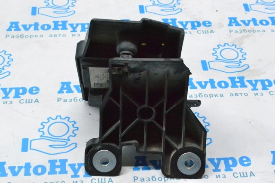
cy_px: 92
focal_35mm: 82
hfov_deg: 24.6
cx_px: 138
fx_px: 630
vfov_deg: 16.5
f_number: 11
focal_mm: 55
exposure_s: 1/160
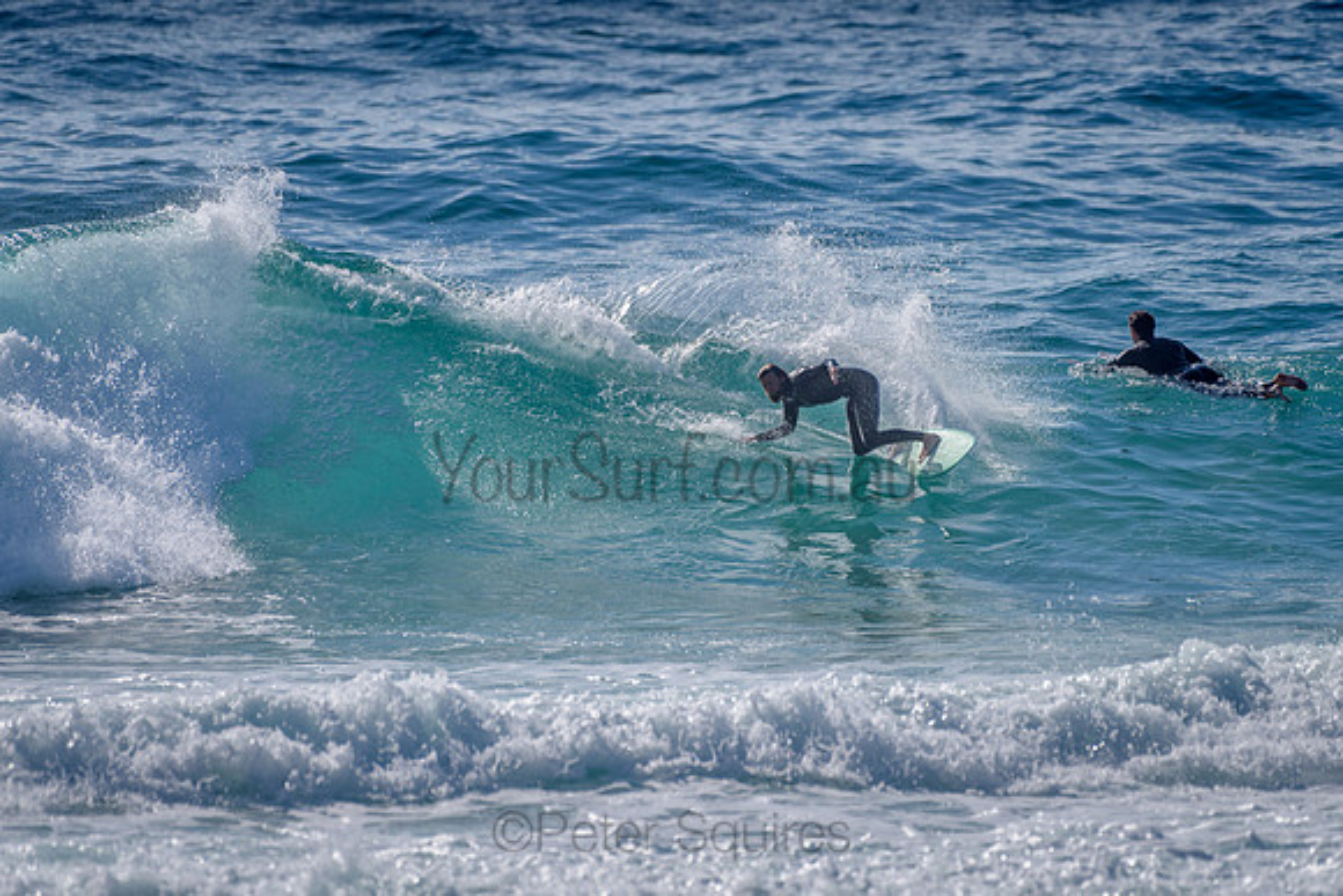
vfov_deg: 2.2
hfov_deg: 3.4
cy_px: 349
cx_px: 707
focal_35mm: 613
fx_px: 22879
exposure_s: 1/2000
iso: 90
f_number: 5.6
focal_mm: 500
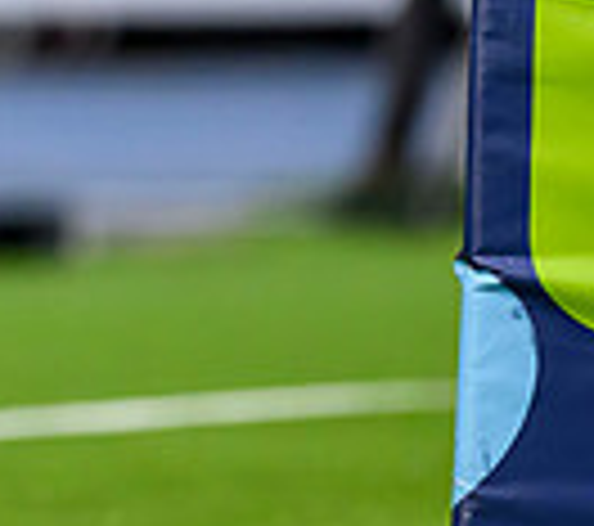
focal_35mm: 1979
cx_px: -526
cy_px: -185
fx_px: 36303
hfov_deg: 0.9
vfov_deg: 0.8
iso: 2000
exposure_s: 1/2000
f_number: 3.2
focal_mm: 400
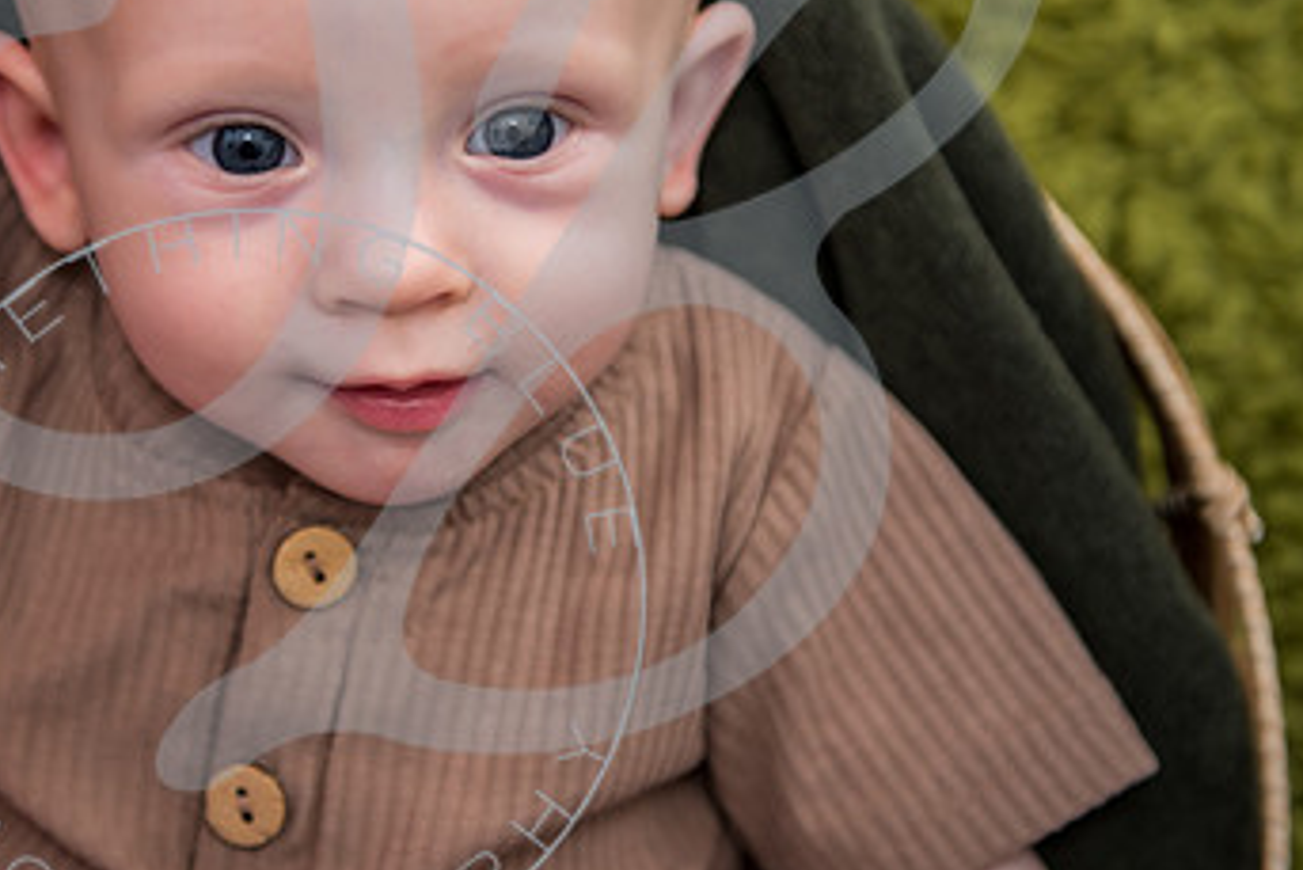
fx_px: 3548
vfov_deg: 14.0
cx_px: 444
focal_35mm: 98
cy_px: 279
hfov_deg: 20.7
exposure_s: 1/125
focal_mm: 58
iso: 100
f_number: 2.8
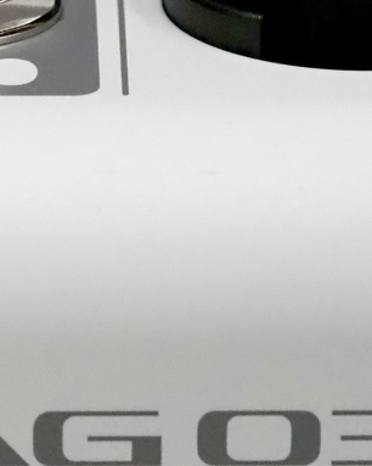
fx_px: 8085
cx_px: -320
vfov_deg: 3.3
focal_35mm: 587
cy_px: 500
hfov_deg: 2.6
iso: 2000
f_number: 5.6
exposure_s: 1/160
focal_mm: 60
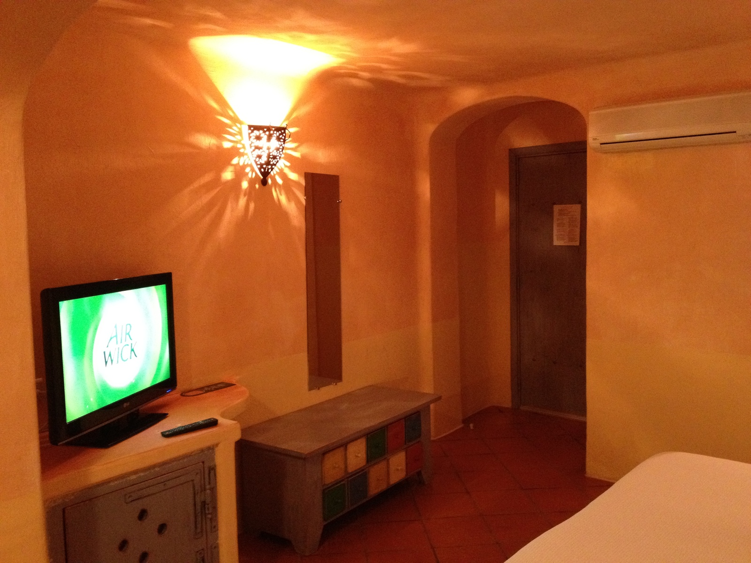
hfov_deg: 52.6
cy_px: 282
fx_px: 759
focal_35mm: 35
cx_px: 376
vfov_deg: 40.7
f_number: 2.4
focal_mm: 4.28
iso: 500
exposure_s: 1/15
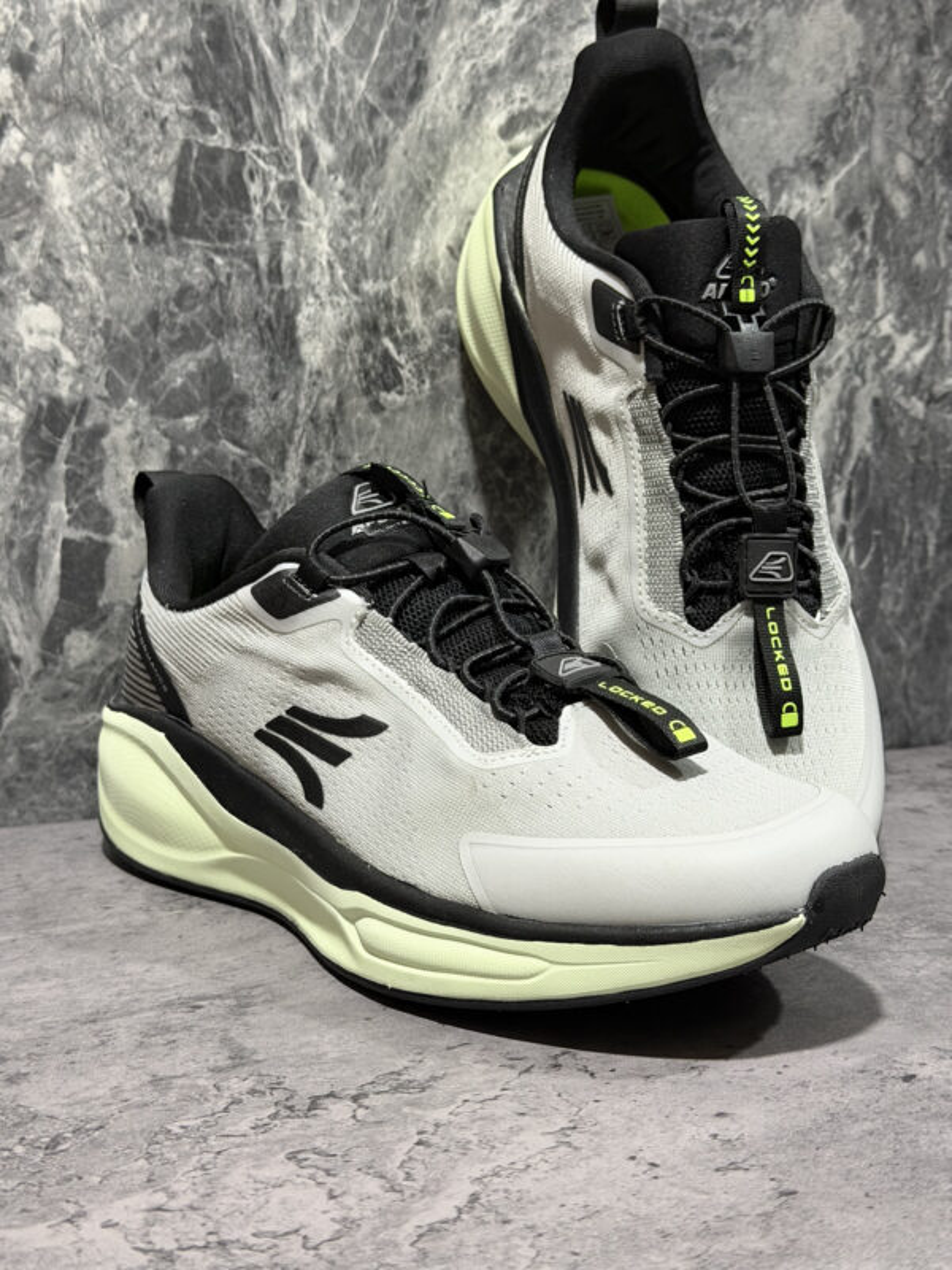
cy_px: 635
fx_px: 1760
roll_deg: -0.4
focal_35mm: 48
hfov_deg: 30.3
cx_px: 476
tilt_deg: -9.5
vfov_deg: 39.7
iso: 400
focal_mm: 6.76
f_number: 1.78
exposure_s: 1/40
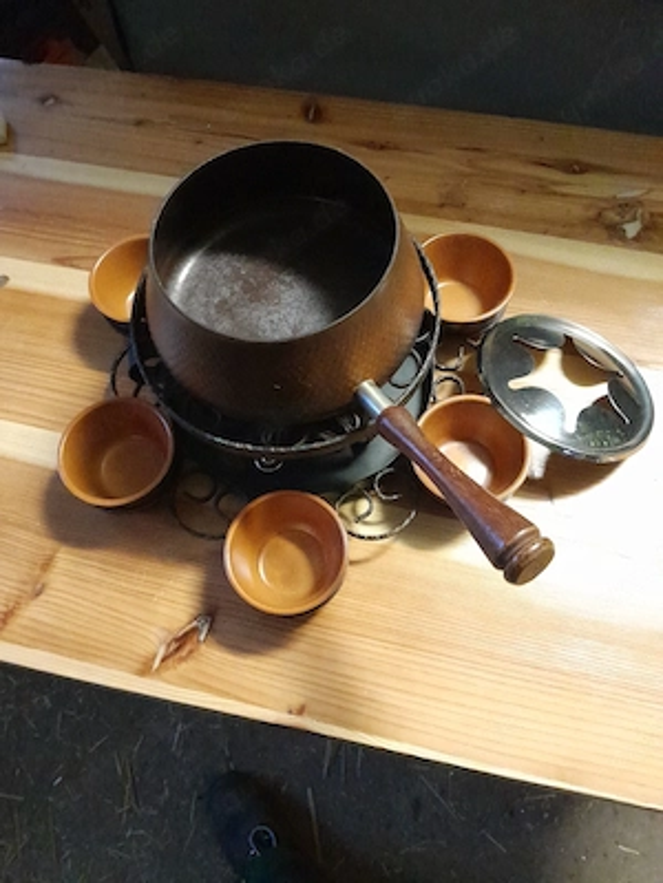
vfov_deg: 67.3
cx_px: 332
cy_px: 442
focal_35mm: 26
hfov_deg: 53.1
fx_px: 664
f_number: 1.8
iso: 1600
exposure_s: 1/20
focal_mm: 3.98
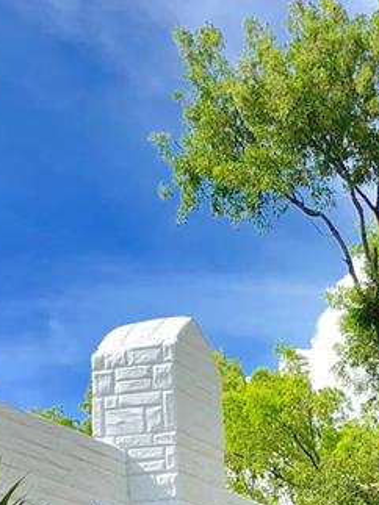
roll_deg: +2.8
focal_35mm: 104
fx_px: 1519
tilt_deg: +3.2
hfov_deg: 14.0
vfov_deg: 17.5
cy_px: 688
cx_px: 381
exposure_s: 1/1845
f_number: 1.8
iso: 20
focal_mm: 3.99
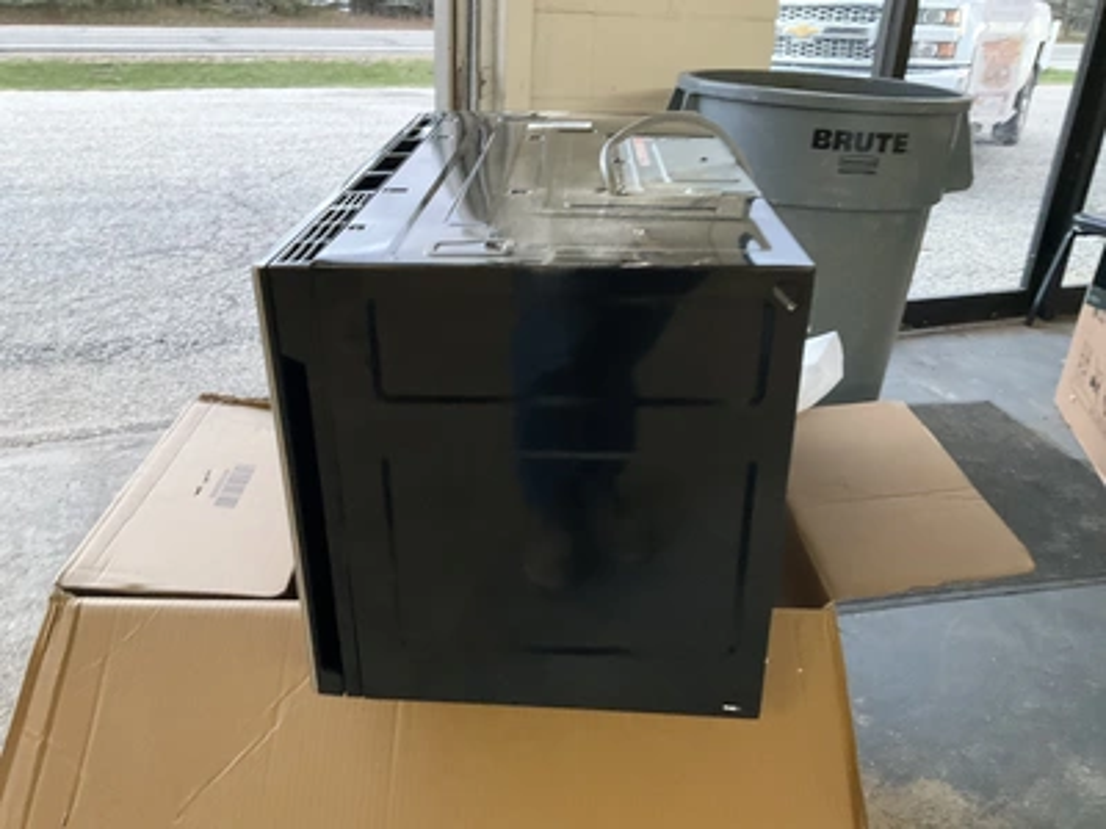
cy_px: 414
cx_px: 553
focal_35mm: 29
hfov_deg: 61.7
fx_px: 927
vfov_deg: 48.2
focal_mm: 3
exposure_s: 1/40
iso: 320
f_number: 1.8
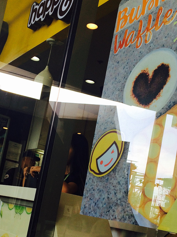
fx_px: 355
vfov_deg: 36.3
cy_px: 164
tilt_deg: +6.0
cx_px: 51
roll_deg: -11.2
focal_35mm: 52
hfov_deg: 27.8
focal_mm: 4.15
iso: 32
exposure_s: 1/120
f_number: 2.2
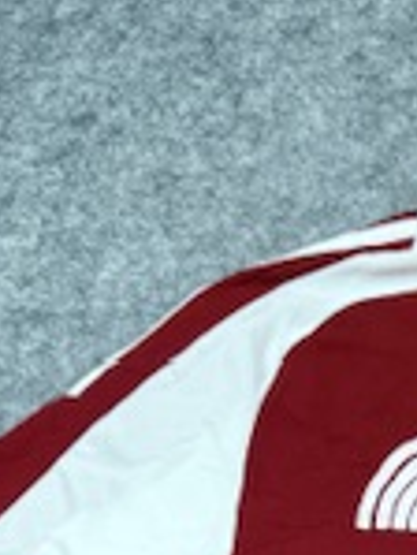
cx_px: 588
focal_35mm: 103
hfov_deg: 13.7
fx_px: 1652
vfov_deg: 16.6
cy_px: 927
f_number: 1.78
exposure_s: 1/100
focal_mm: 6.76
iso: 64
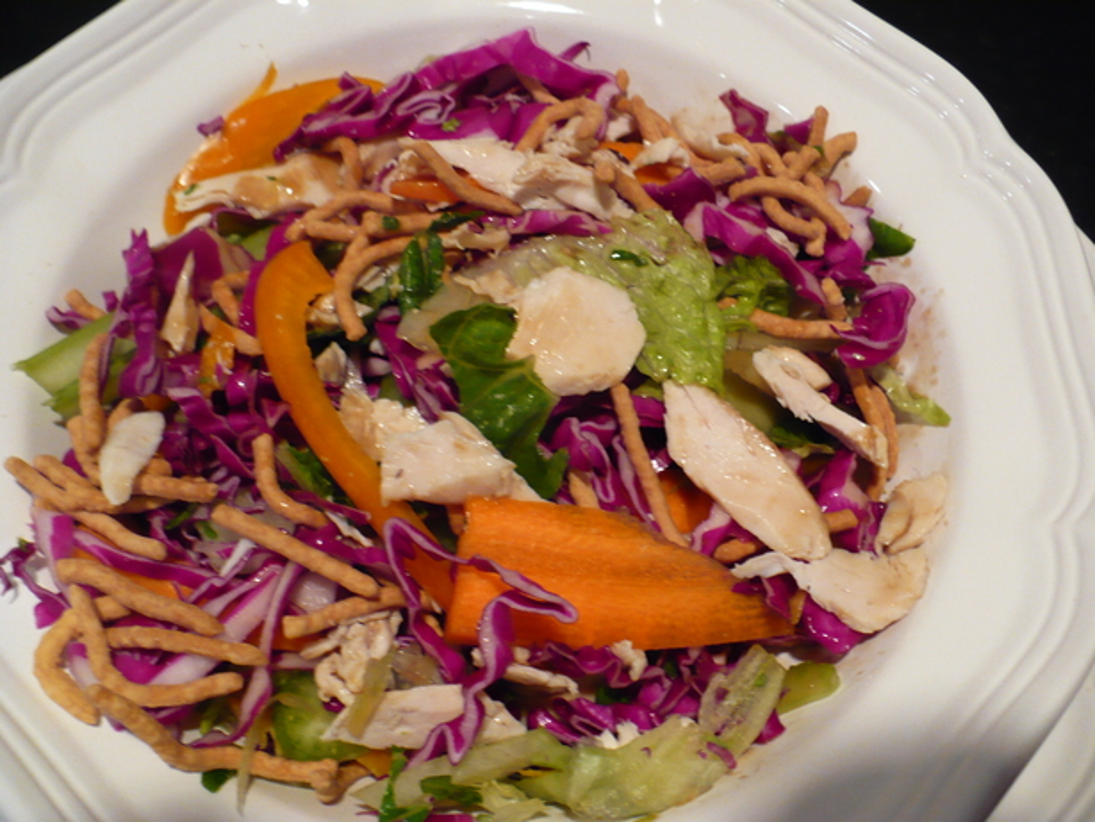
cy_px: 411
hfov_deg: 50.1
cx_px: 548
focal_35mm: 37
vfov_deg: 38.7
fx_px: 1171
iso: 200
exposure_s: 1/10
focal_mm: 6.1
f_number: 2.8
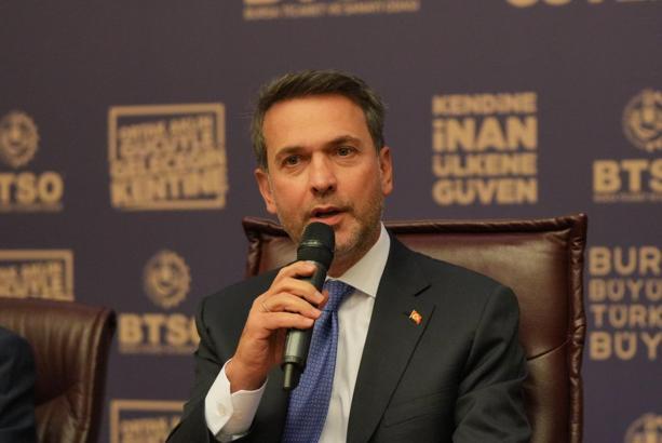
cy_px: 222
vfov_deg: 9.6
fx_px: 2623
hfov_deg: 14.4
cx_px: 331
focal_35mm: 142
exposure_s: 1/320
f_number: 2.8
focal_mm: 95
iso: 3200
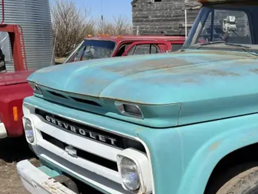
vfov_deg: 25.2
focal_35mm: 58
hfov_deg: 29.9
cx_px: 283
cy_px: 120
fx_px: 433
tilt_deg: -10.2
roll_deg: +1.7
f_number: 1.5
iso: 50
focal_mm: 5.7
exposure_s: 1/5319
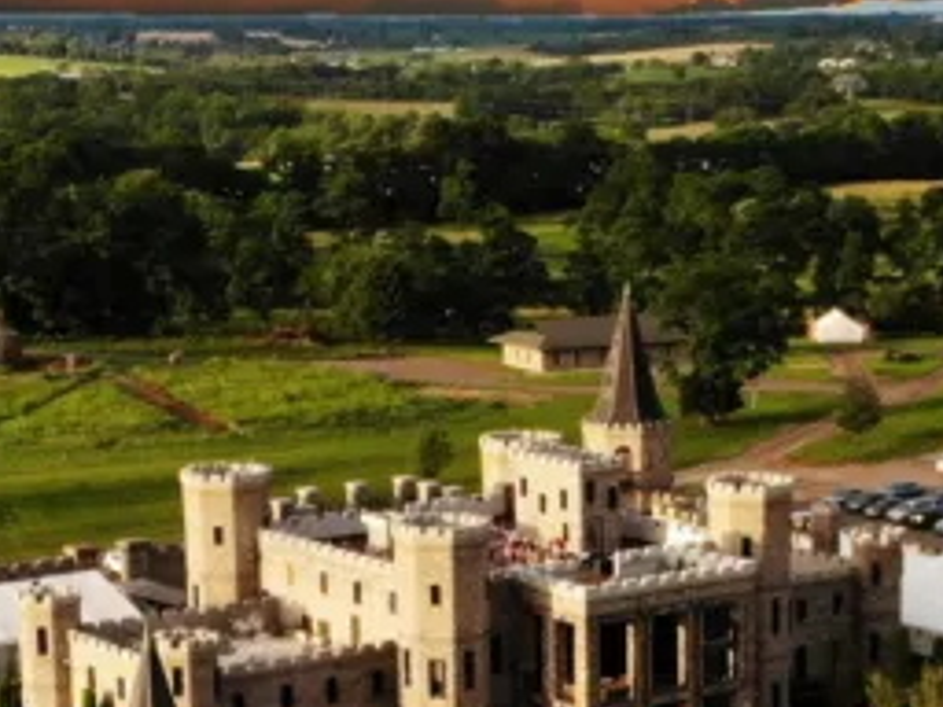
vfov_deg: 14.7
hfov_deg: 19.6
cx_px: 617
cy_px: 615
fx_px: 2724
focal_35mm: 100
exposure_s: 1/240
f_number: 2.8
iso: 100
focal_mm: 4.5
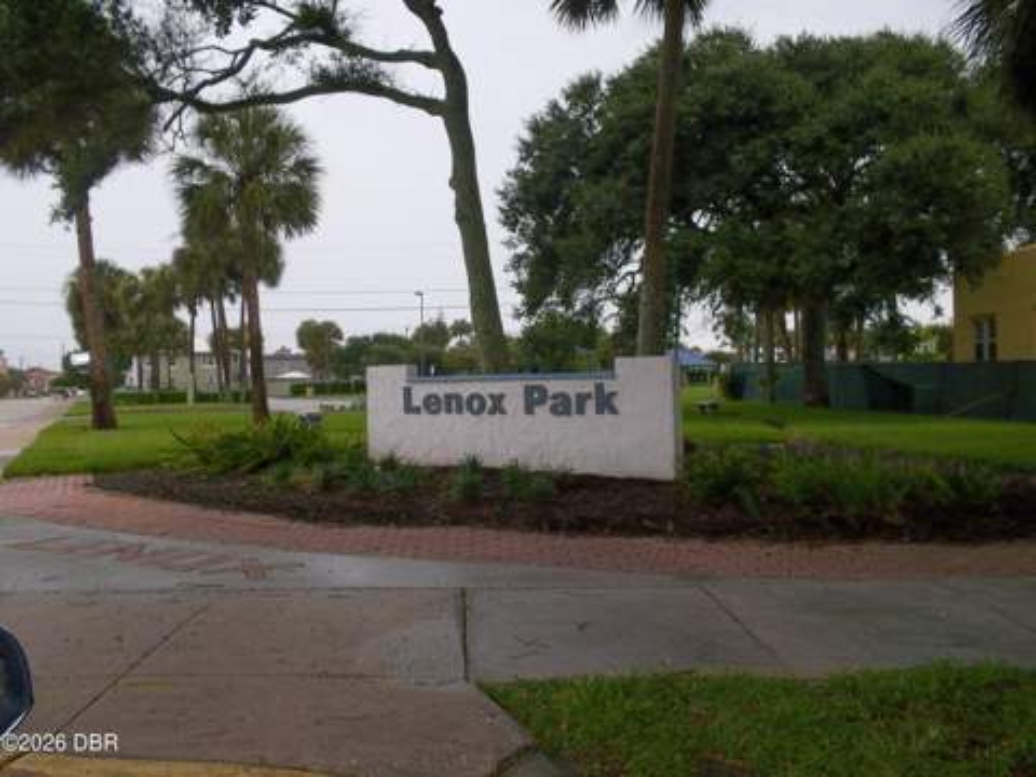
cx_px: 518
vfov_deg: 48.2
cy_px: 388
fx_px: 868
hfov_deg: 61.7
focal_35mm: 29
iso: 80
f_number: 3.3
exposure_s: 1/50
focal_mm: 4.1
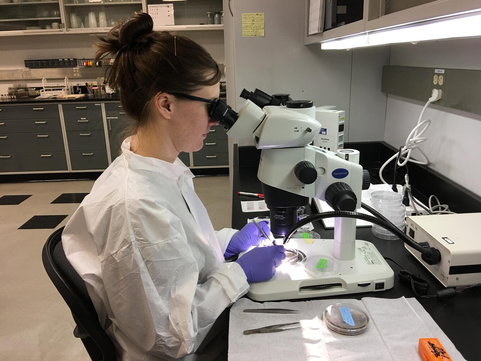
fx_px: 403
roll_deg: +2.0
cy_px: 180
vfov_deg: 48.2
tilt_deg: -15.9
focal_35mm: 29
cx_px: 240
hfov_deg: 61.7
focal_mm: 4.15
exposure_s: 1/30
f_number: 2.2
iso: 40
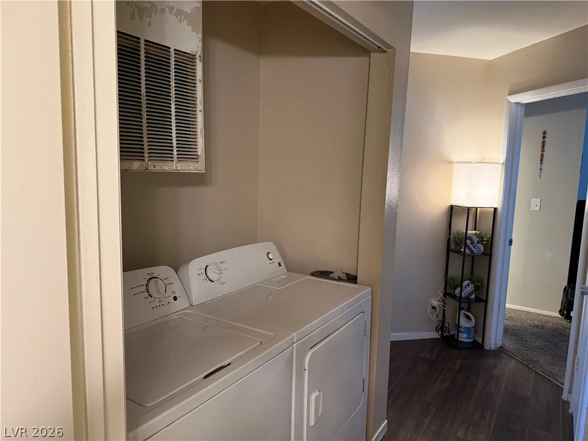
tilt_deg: -7.5
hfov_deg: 71.6
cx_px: 294
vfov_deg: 56.8
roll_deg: -2.1
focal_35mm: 24
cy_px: 220
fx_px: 408
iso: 320
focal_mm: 6.76
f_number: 1.78
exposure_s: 1/60
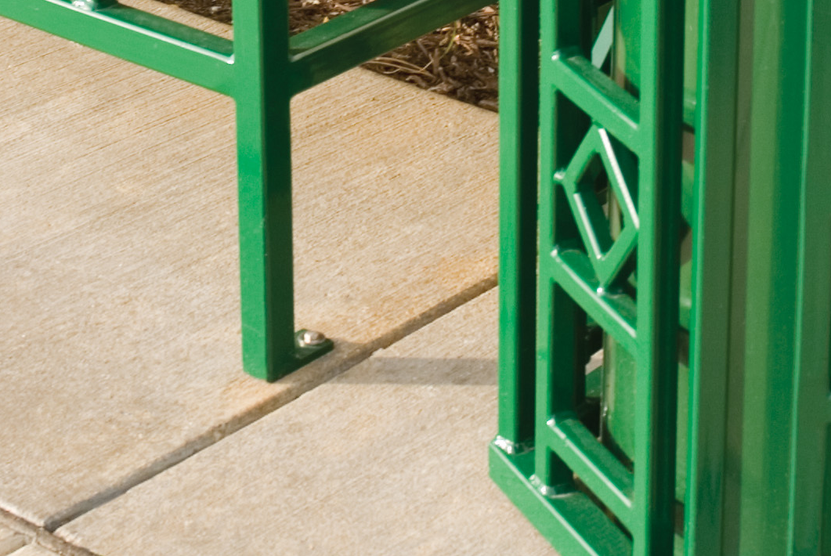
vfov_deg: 9.2
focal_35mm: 148
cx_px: 161
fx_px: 3416
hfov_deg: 13.8
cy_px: -125
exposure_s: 1/80
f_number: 5
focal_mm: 27
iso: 100
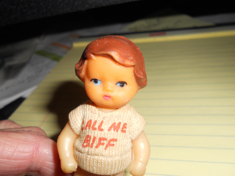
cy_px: 88
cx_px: 118
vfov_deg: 44.2
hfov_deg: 56.8
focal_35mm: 32
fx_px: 217
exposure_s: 1/25
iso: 80
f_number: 8.8
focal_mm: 5.8
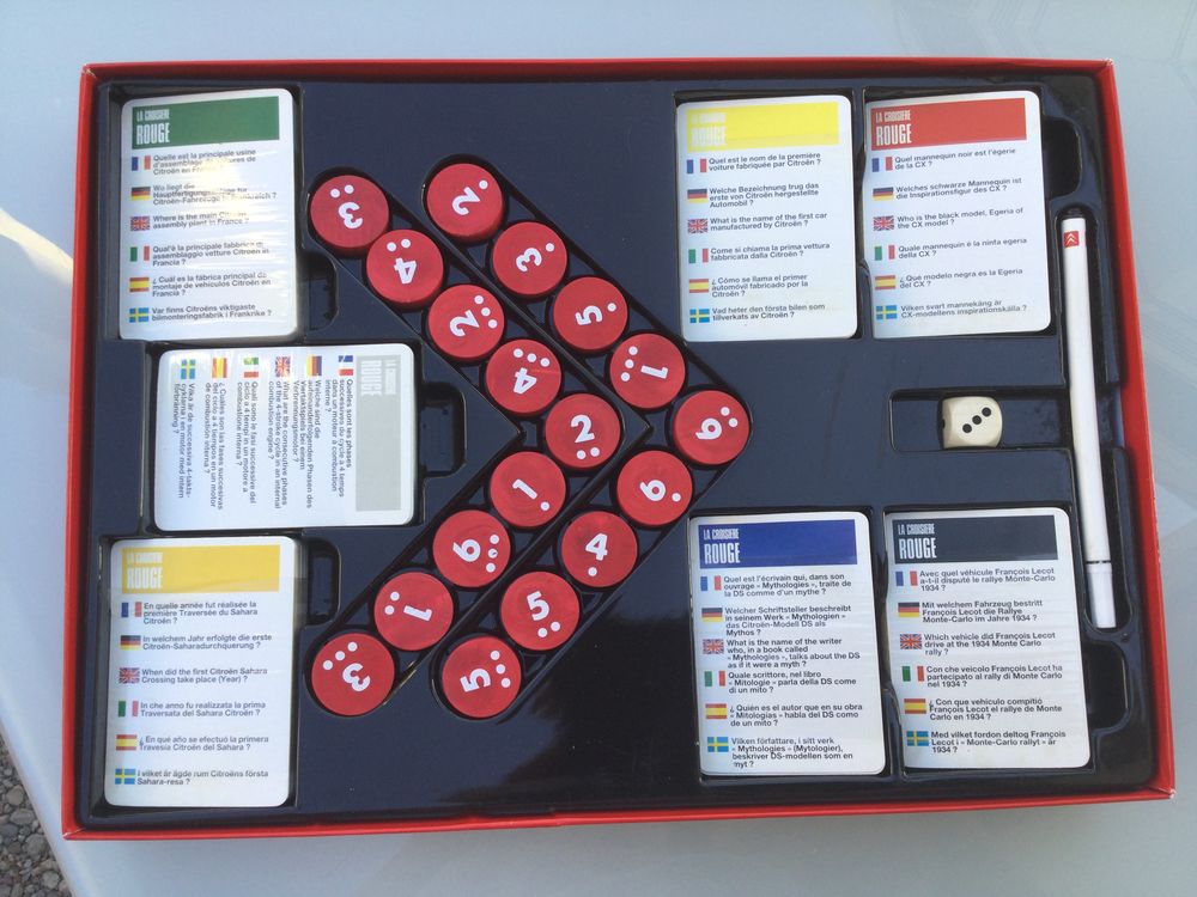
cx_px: 598
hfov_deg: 58.4
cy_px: 448
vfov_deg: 45.4
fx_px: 1072
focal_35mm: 31
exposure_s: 1/103
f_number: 2.4
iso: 25
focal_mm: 3.3
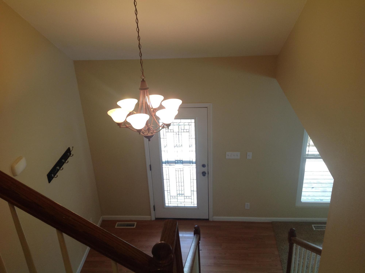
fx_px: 368
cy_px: 136
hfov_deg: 52.7
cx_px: 182
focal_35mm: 35
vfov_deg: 40.6
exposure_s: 1/40
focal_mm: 4.28
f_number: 2.4
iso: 50
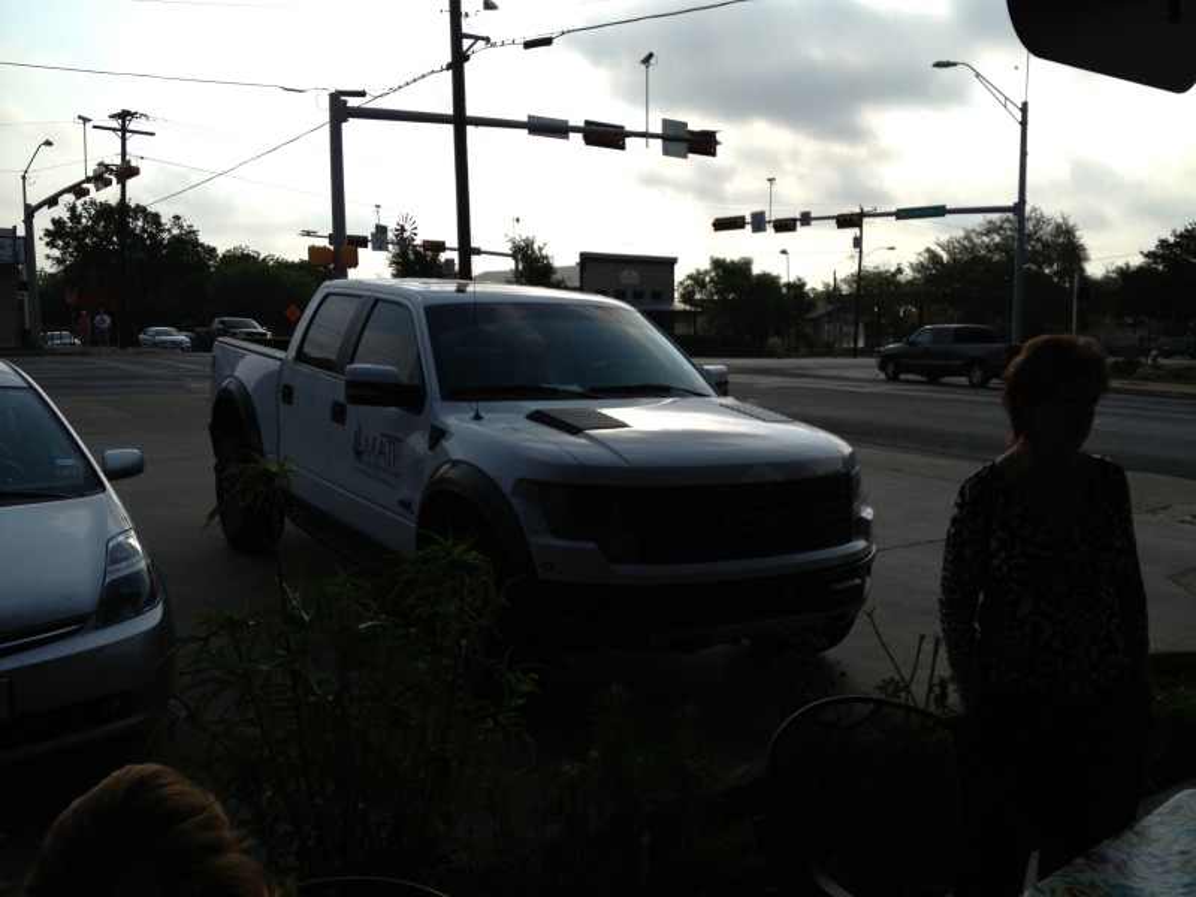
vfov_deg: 40.7
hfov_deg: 52.6
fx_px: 1209
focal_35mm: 35
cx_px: 598
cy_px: 448
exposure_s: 1/2762
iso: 50
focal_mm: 4.28
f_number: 2.4
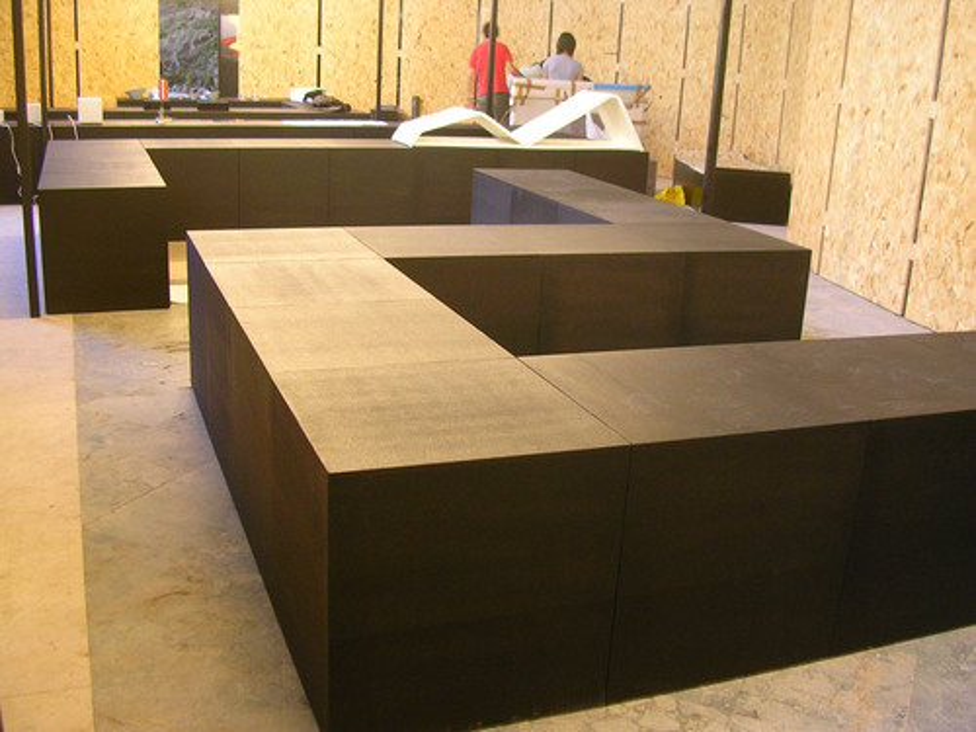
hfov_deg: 49.0
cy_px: 366
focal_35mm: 38
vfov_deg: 37.7
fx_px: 1071
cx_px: 488
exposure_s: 1/5.9
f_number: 2.8
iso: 89
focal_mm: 5.8
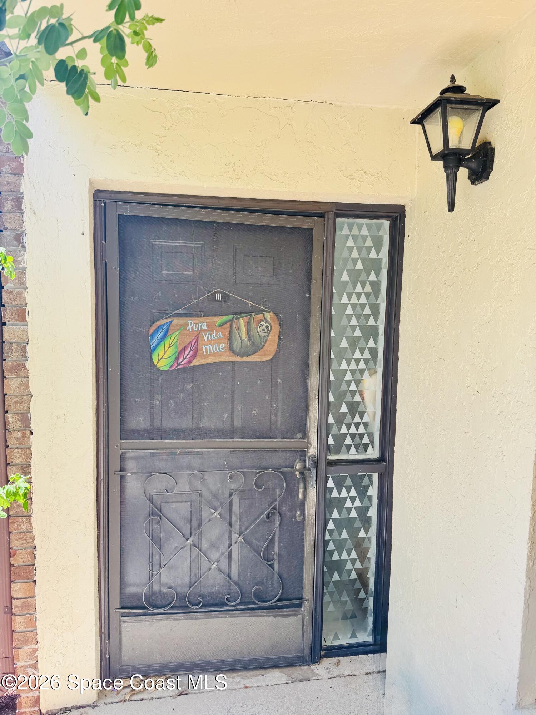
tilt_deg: -6.0
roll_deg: -0.7
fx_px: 495
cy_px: 358
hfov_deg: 56.8
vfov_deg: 71.6
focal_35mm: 24
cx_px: 268
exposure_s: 1/474
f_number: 1.78
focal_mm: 6.76
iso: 80
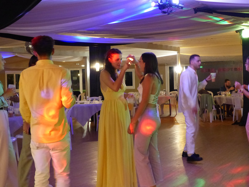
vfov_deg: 24.8
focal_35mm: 59
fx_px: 424
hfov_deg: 32.7
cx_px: 124
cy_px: 94
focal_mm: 10.5
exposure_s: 1/25
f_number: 2.8
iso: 800
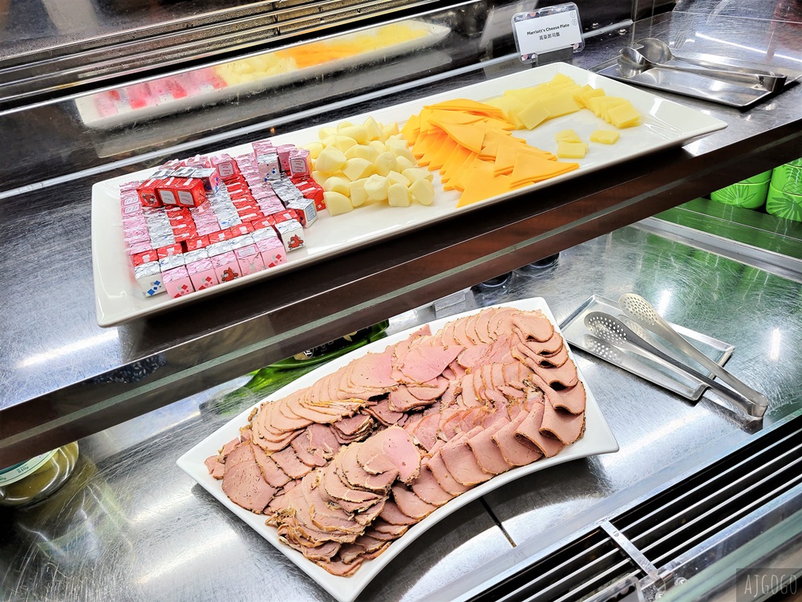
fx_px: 602
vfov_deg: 53.1
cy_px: 301
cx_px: 401
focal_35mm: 26
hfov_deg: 67.3
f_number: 1.8
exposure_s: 1/120
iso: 125
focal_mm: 5.4
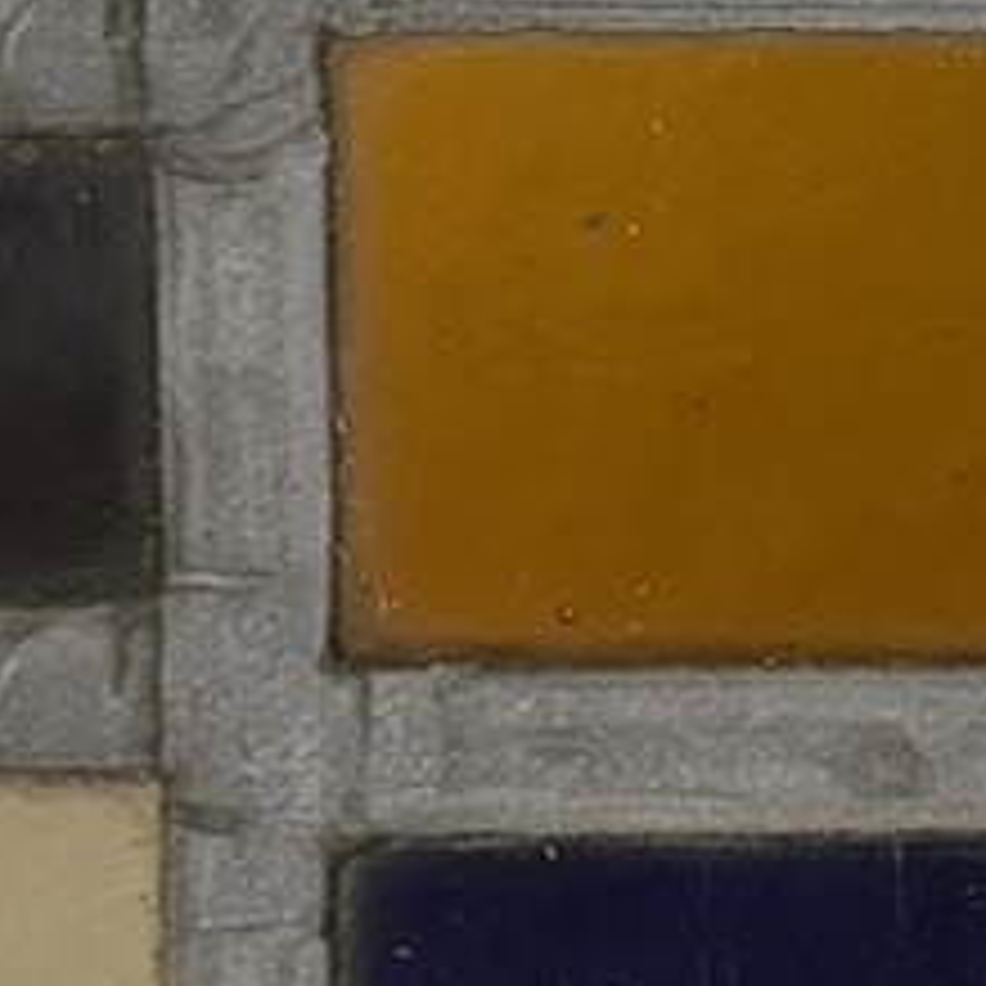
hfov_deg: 8.6
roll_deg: -0.7
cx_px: 1436
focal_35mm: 198
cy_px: -221
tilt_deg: -14.2
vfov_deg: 8.7
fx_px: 6381
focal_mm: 6.76
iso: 250
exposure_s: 1/60
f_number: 1.78
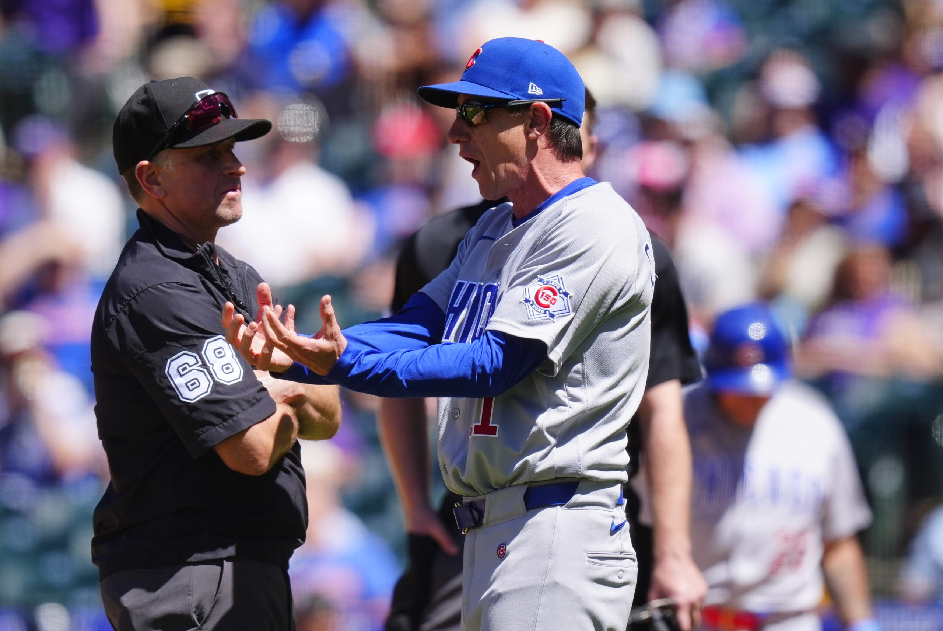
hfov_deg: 3.4
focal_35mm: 600
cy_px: 316
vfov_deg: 2.3
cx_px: 472
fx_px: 15731
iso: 500
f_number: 3.5
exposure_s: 1/5000
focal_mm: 400
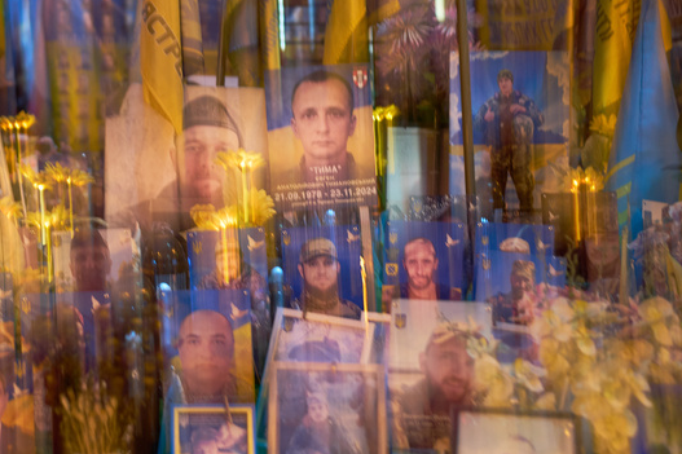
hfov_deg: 29.2
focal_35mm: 68
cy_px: 246
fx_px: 1288
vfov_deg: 20.0
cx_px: 163
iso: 500
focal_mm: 35
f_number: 1.4
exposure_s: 1/8
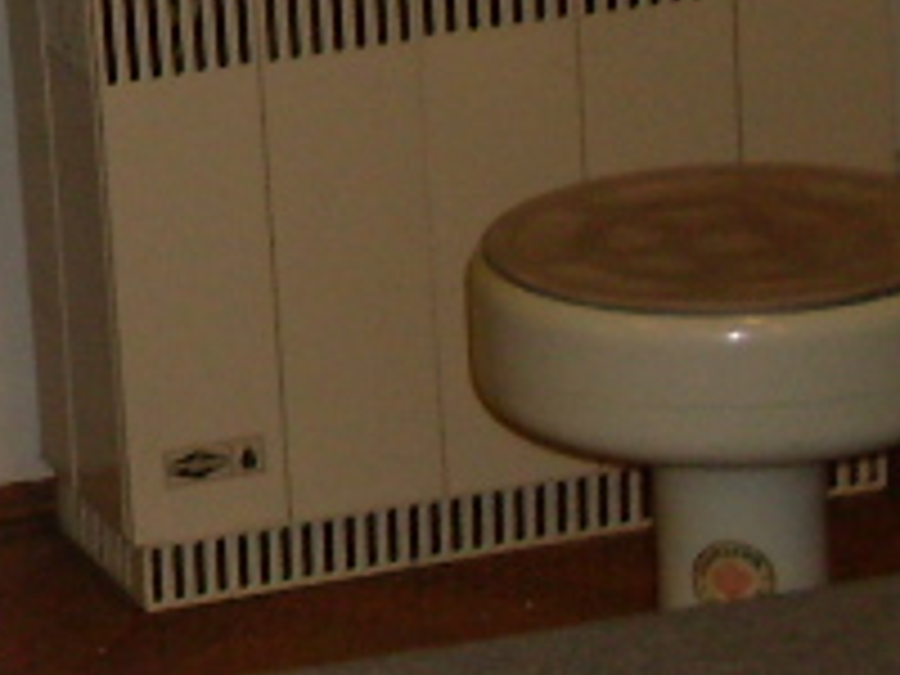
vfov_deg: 7.5
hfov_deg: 9.2
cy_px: -180
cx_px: -1184
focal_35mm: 195
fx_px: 5070
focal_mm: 6.3
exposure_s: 1/45
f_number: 2.8
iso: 100
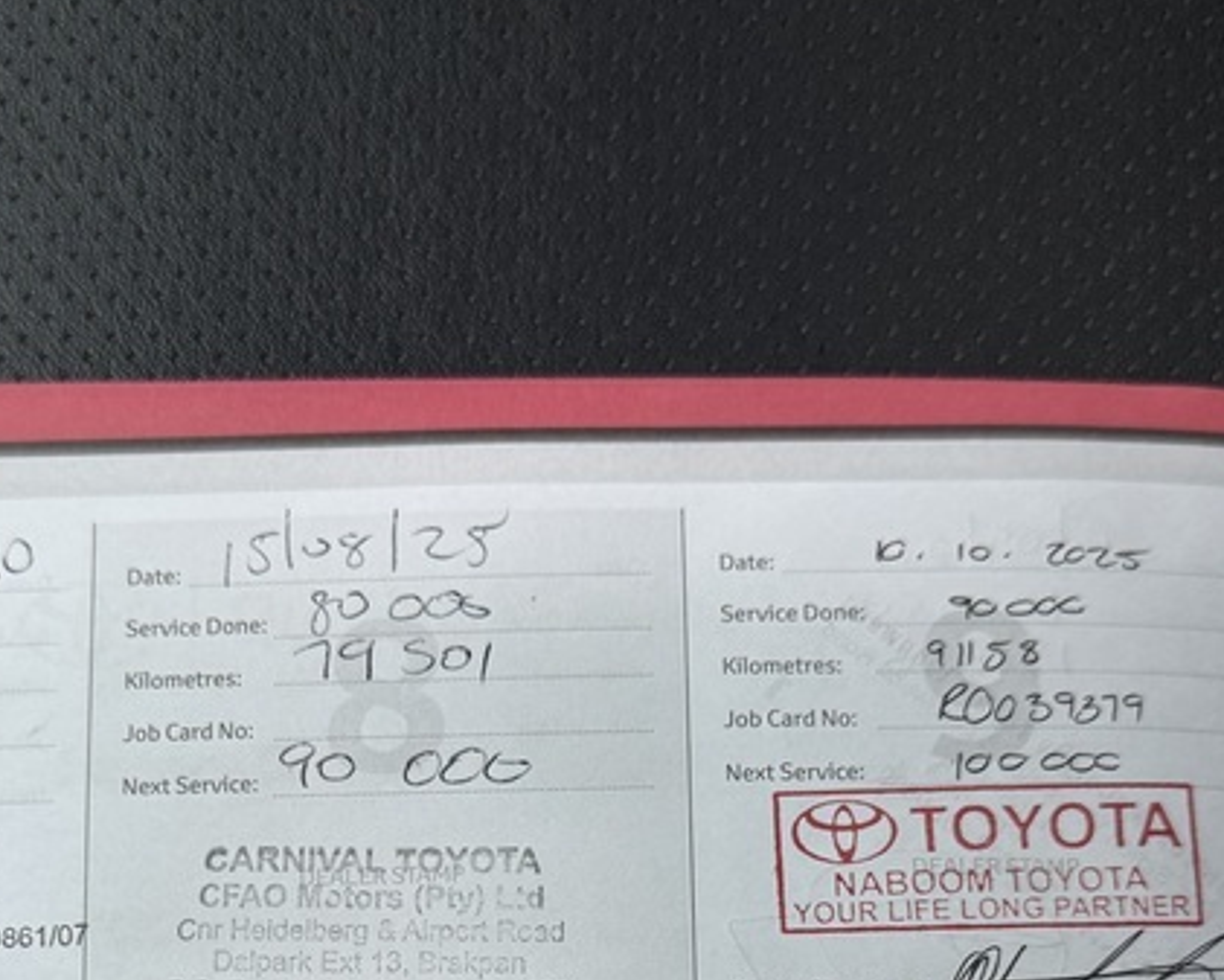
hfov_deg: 32.9
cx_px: 468
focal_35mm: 57
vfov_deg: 24.8
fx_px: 2065
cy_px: 1082
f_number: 1.78
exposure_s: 1/100
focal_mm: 6.76
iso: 160
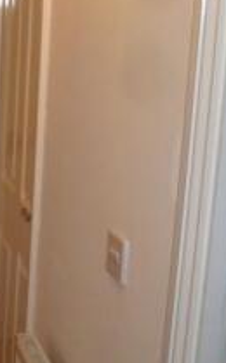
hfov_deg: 14.3
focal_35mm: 74
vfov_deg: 27.9
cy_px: 173
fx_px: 732
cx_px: -243
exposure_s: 1/30
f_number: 2.8
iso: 125
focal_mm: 4.5
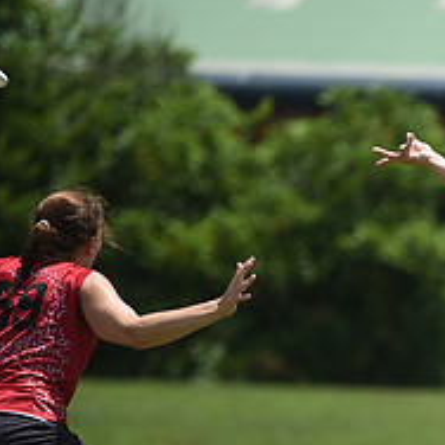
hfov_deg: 3.3
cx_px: 658
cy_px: 333
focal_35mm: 525
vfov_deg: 3.3
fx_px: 7636
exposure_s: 1/1600
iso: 100
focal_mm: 200
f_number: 2.8
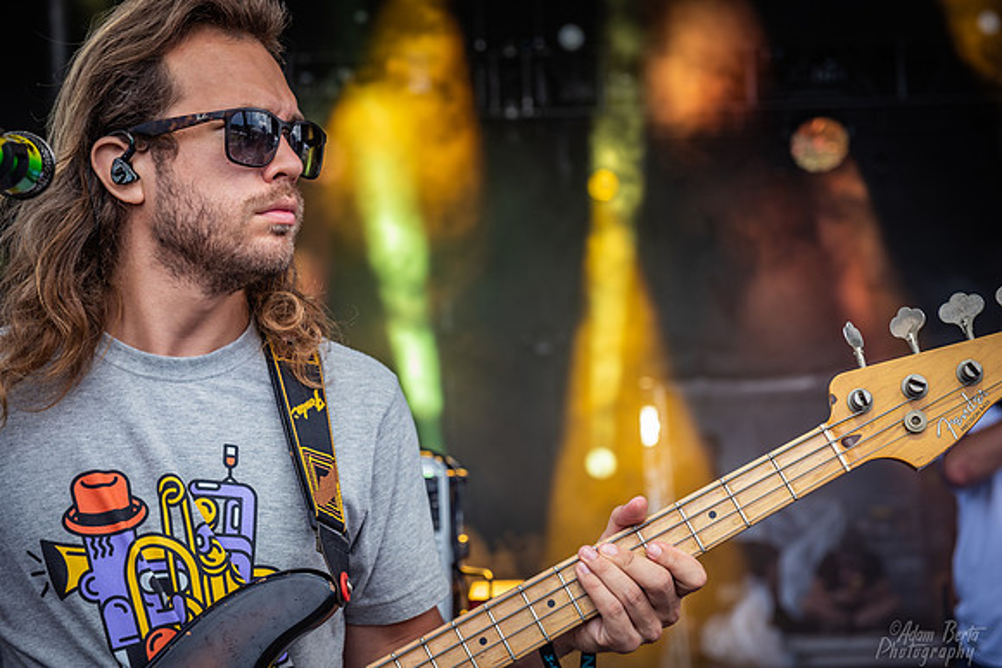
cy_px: 334
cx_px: 501
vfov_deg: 19.5
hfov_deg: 28.8
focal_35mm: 70
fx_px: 1949
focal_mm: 70
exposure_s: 1/400
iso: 400
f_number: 5
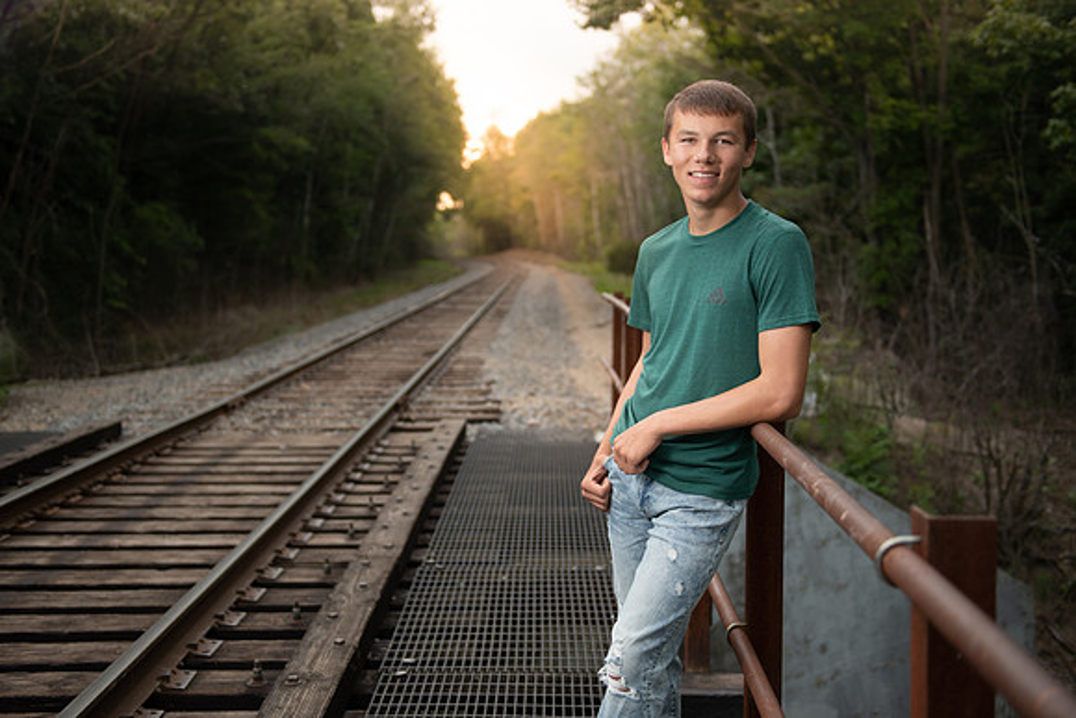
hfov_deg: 42.3
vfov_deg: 29.0
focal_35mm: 47
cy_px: 370
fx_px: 1390
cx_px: 507
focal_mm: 42
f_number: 2.8
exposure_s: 1/200
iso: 100
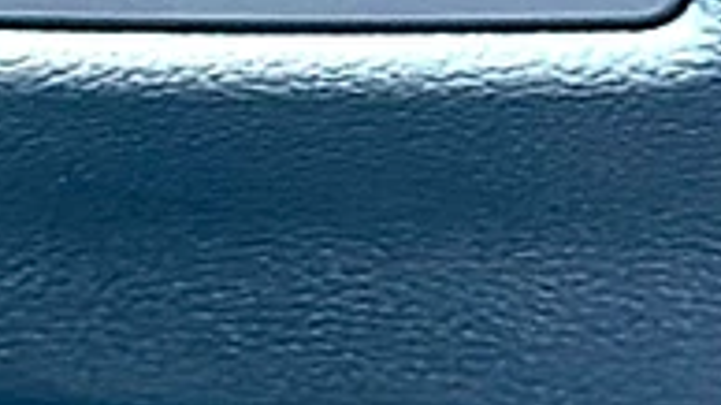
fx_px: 3383
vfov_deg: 6.7
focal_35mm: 177
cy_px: -221
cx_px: 141
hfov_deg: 12.1
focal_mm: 6.86
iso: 160
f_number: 1.78
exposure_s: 1/41
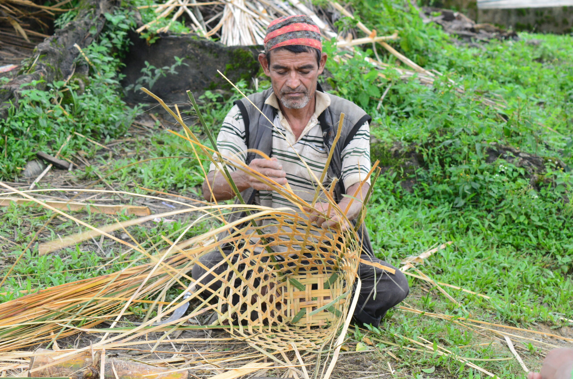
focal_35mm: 112
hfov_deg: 18.2
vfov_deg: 12.1
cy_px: 190
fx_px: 1787
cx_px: 286
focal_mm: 75
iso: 450
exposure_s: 1/125
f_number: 9
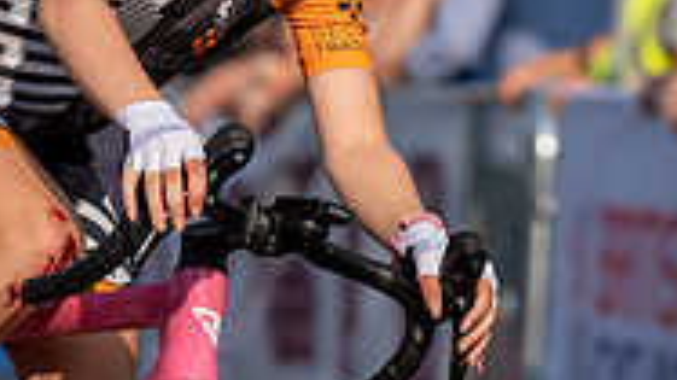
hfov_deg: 3.4
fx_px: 11322
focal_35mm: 631
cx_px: 253
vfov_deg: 1.9
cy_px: -208
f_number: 4.5
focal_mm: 194
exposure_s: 1/1000
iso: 160
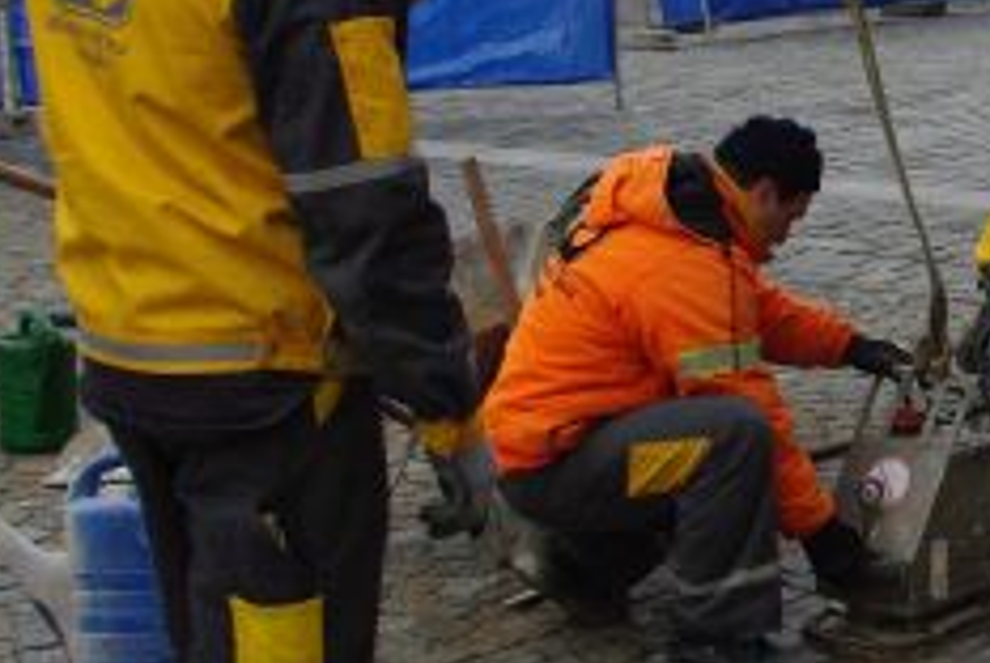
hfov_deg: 22.4
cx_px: 1283
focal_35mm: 81
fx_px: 2230
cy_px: 100
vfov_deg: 16.7
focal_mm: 18
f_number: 8
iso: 800
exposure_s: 1/500
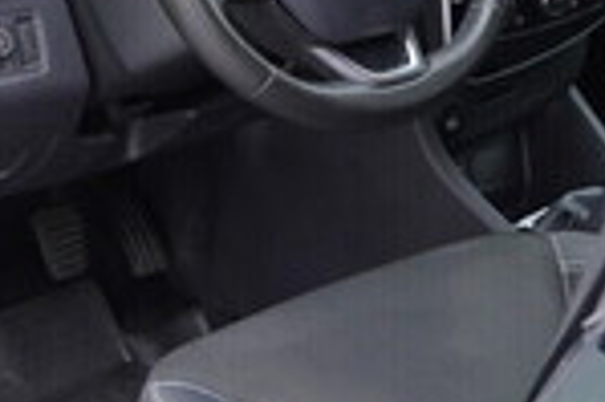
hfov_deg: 15.4
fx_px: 2233
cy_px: 229
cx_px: 231
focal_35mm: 133
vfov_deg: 10.3
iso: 160
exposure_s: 1/40
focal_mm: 24
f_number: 2.8
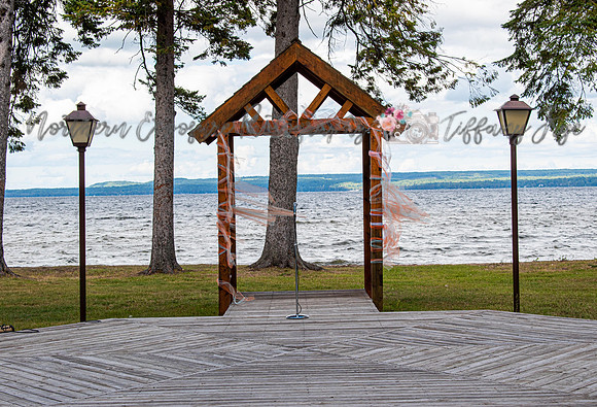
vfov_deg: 16.6
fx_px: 1397
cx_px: 305
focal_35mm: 84
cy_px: 204
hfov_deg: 24.1
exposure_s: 1/200
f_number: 10
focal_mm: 55
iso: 100
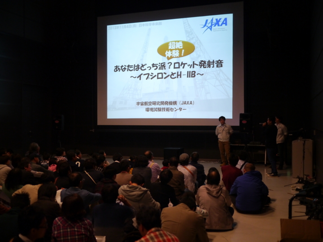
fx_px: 373
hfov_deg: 46.8
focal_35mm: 40
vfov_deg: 36.0
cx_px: 162
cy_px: 121
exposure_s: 1/60
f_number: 1.7
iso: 800
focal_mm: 20
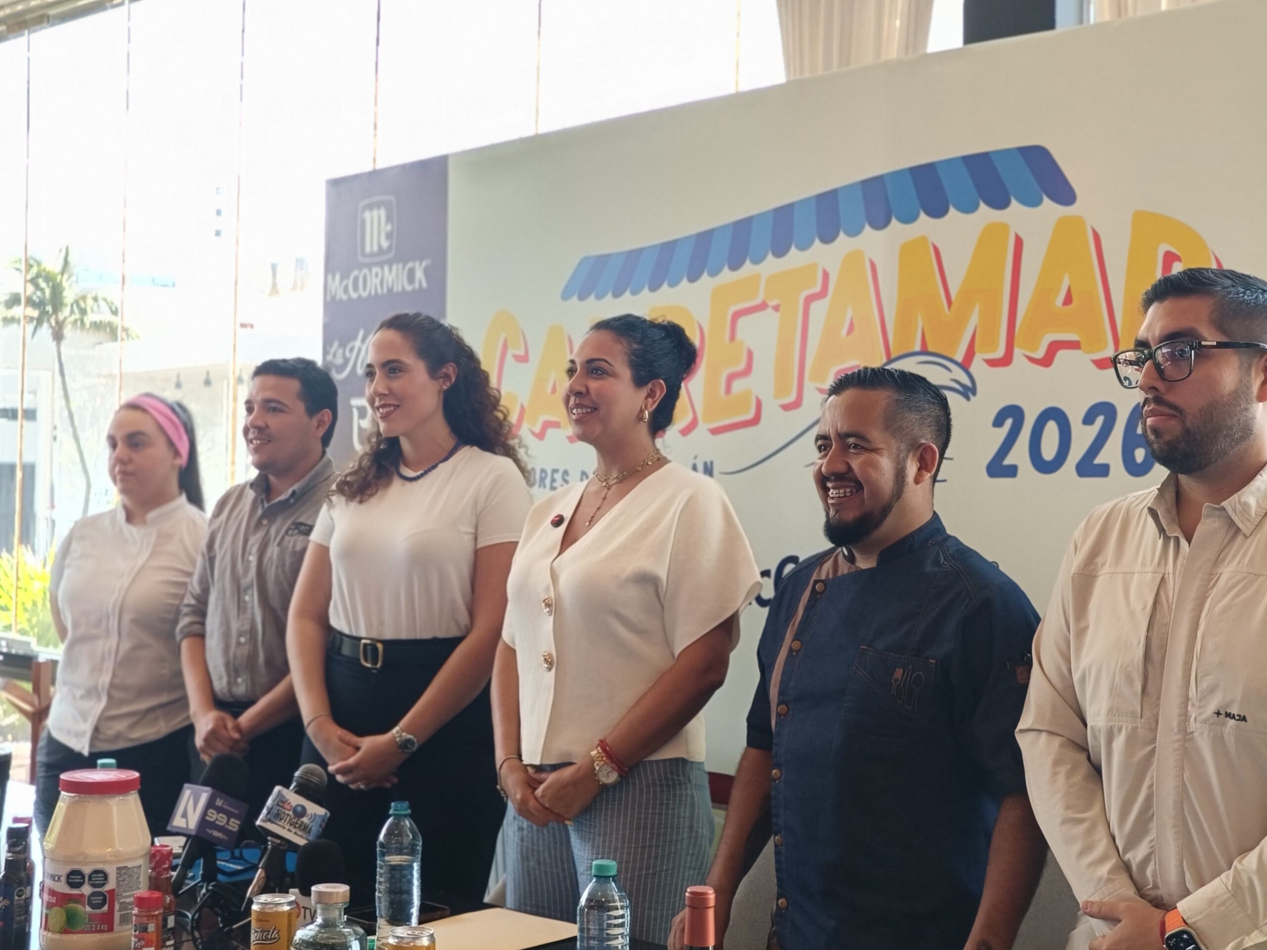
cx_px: 634
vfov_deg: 30.9
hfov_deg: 40.4
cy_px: 475
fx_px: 1720
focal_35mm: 47
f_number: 4.5
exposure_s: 1/60
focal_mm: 7.08
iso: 400
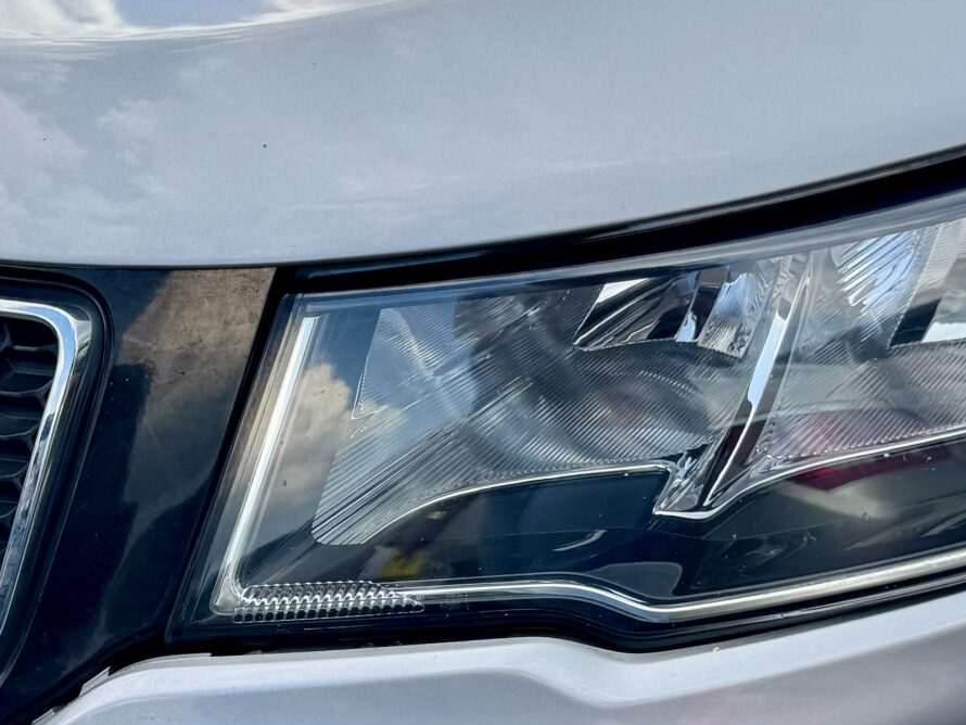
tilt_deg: -30.3
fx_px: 1926
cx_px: 339
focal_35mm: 69
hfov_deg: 28.0
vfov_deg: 21.3
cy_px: 462
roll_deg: +2.6
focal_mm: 6.76
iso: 80
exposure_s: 1/1818
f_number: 1.78
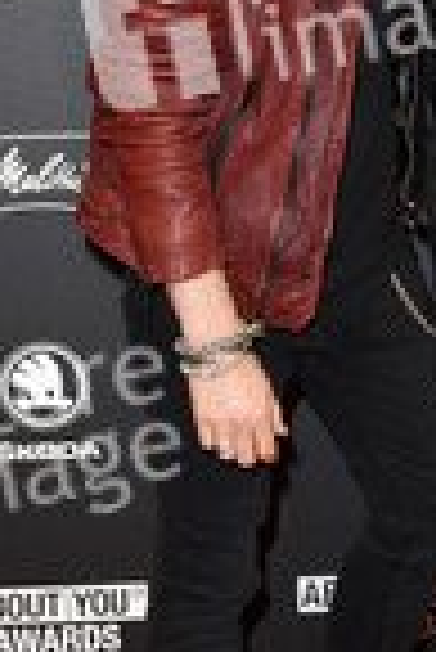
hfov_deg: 8.7
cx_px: 440
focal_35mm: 157
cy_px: 229
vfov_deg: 13.1
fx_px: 2845
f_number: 6.3
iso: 1000
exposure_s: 1/100
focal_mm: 38
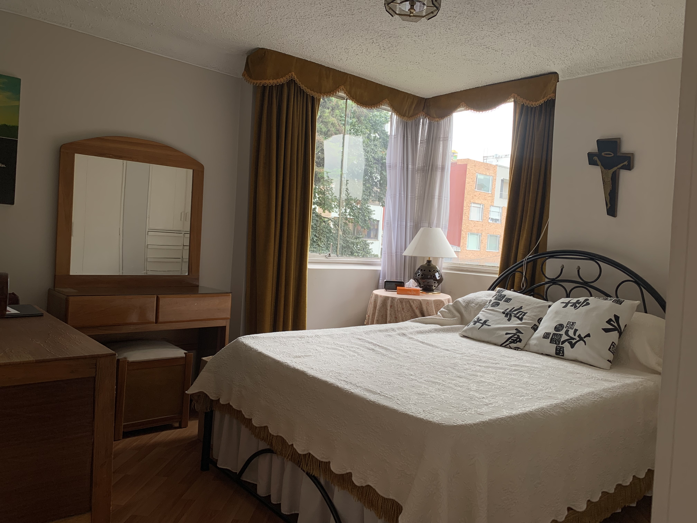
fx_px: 524
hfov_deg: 67.3
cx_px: 348
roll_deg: -4.2
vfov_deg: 53.1
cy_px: 262
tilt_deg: -2.0
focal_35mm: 26
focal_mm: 4.25
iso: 25
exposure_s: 1/122
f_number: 1.8
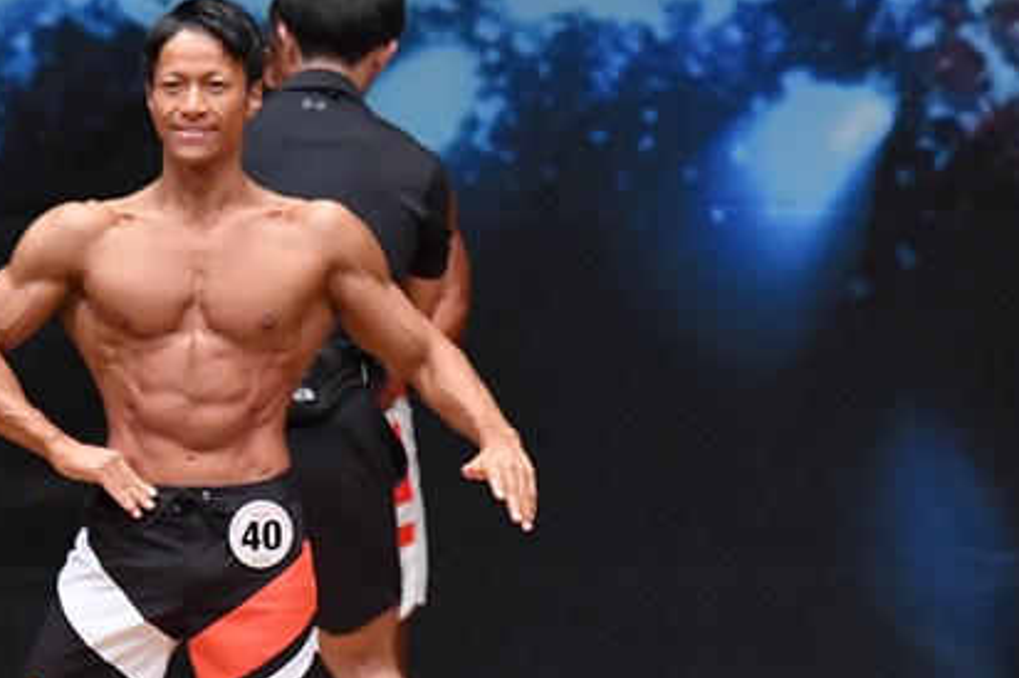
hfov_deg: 3.8
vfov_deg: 2.6
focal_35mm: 536
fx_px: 15159
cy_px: 552
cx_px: 192
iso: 6400
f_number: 5.6
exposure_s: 1/400
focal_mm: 190
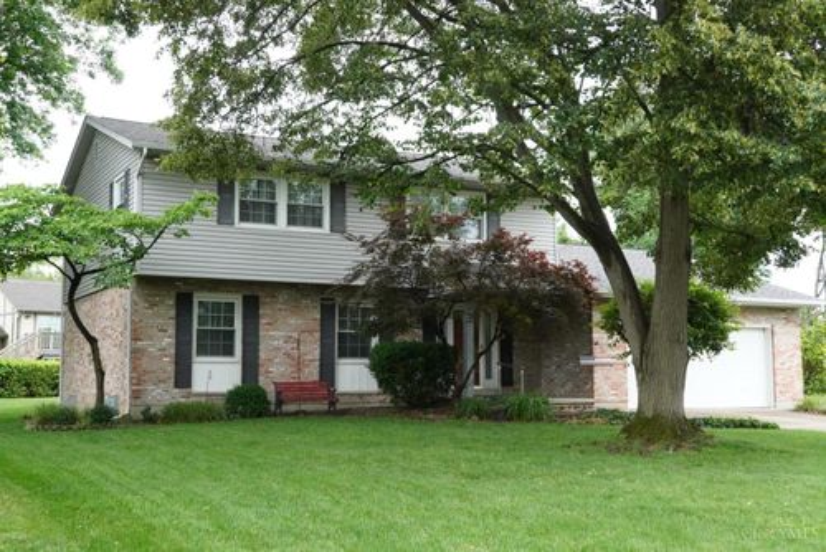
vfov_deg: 28.1
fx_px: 1102
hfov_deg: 41.1
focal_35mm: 48
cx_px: 413
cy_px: 276
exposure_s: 1/1000
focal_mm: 32
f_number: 8
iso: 6400
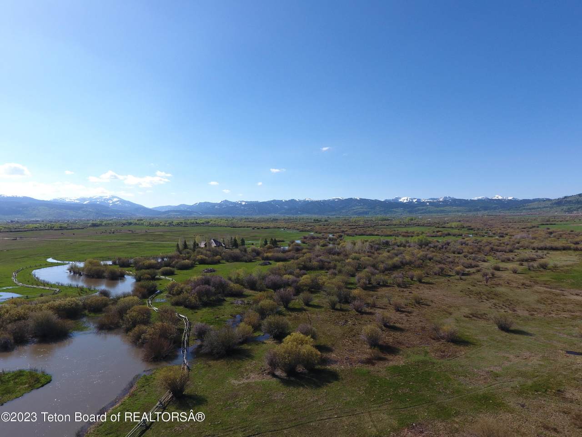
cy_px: 218
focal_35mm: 20
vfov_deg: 66.0
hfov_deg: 81.7
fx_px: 336
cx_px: 291
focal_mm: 3.61
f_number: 2.8
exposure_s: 1/899
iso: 100
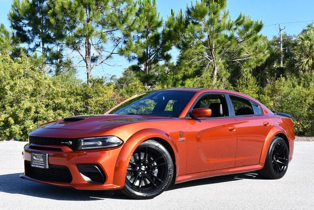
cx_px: 157
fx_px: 454
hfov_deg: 38.2
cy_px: 105
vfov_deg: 26.0
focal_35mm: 52
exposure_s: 1/250
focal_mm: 26
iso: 200
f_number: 8
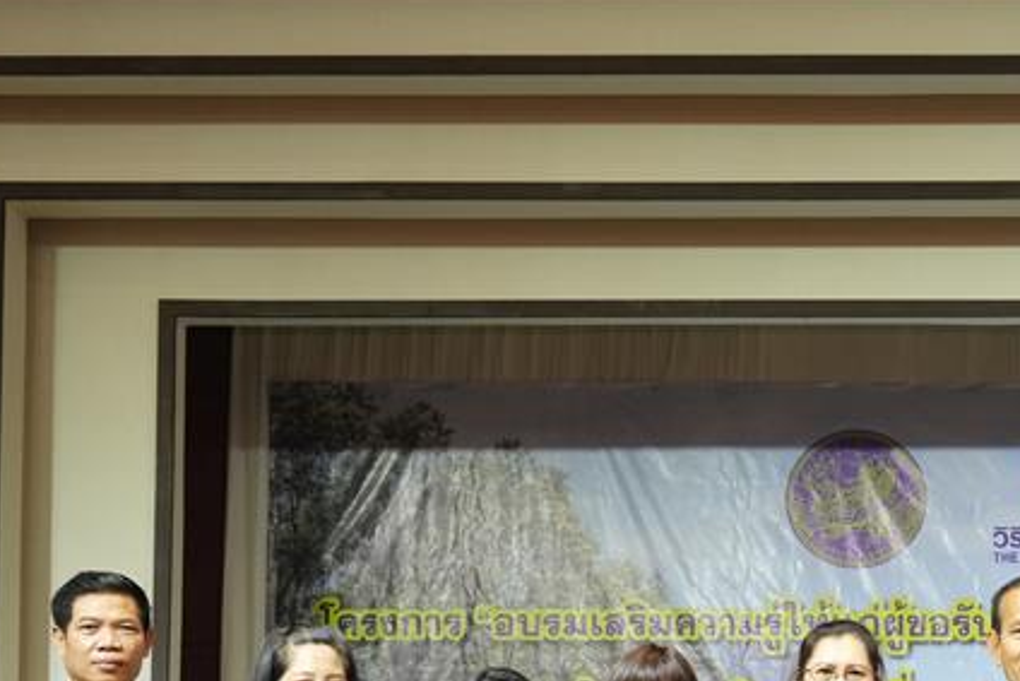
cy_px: 837
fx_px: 2324
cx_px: 986
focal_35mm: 82
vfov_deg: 16.0
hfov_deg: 23.8
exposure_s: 1/100
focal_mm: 29
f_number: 4.5
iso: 2000
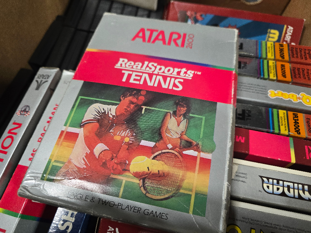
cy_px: 116
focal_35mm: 23
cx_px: 156
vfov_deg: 58.9
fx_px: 207
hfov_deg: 73.9
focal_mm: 6.3
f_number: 1.7
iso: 320
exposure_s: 1/120
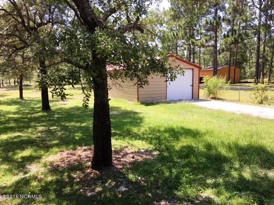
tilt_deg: -3.9
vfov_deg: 48.2
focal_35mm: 29
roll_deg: +1.1
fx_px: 230
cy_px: 102
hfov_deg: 61.7
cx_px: 137
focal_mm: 4.15
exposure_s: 1/418
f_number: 2.2
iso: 25
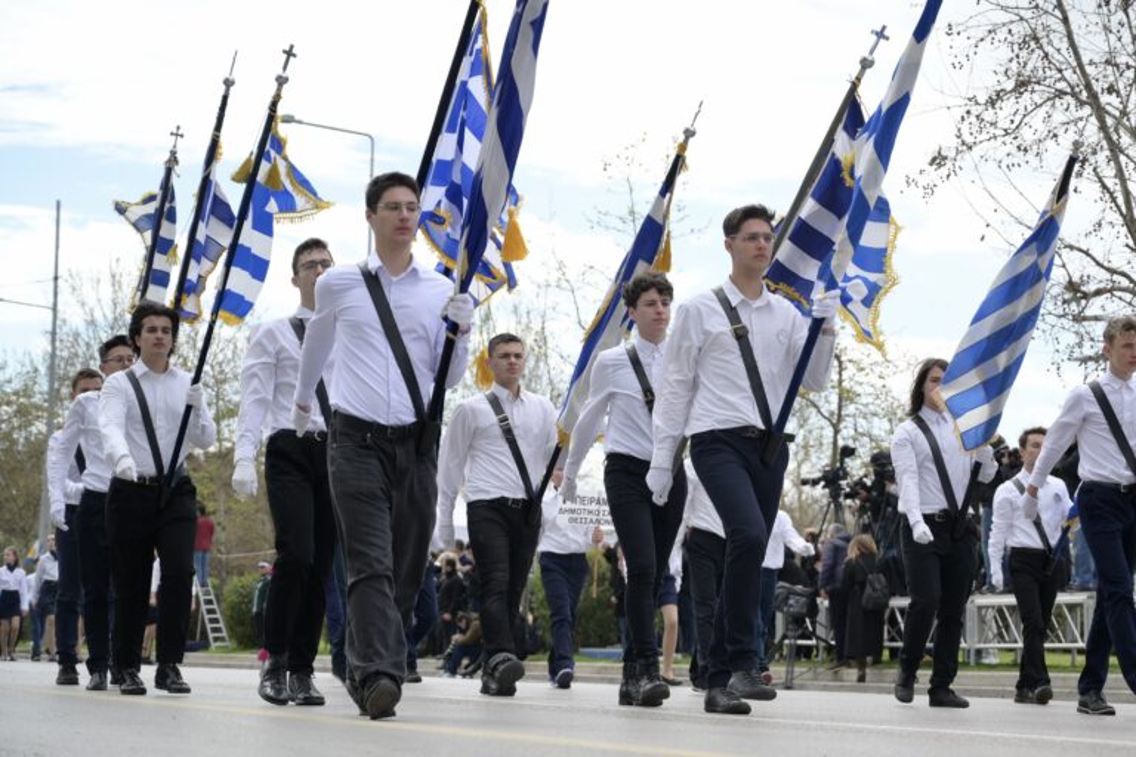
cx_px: 568
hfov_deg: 29.2
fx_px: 2177
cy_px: 378
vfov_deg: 19.7
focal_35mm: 69
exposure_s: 1/2000
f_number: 4
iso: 400
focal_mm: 69
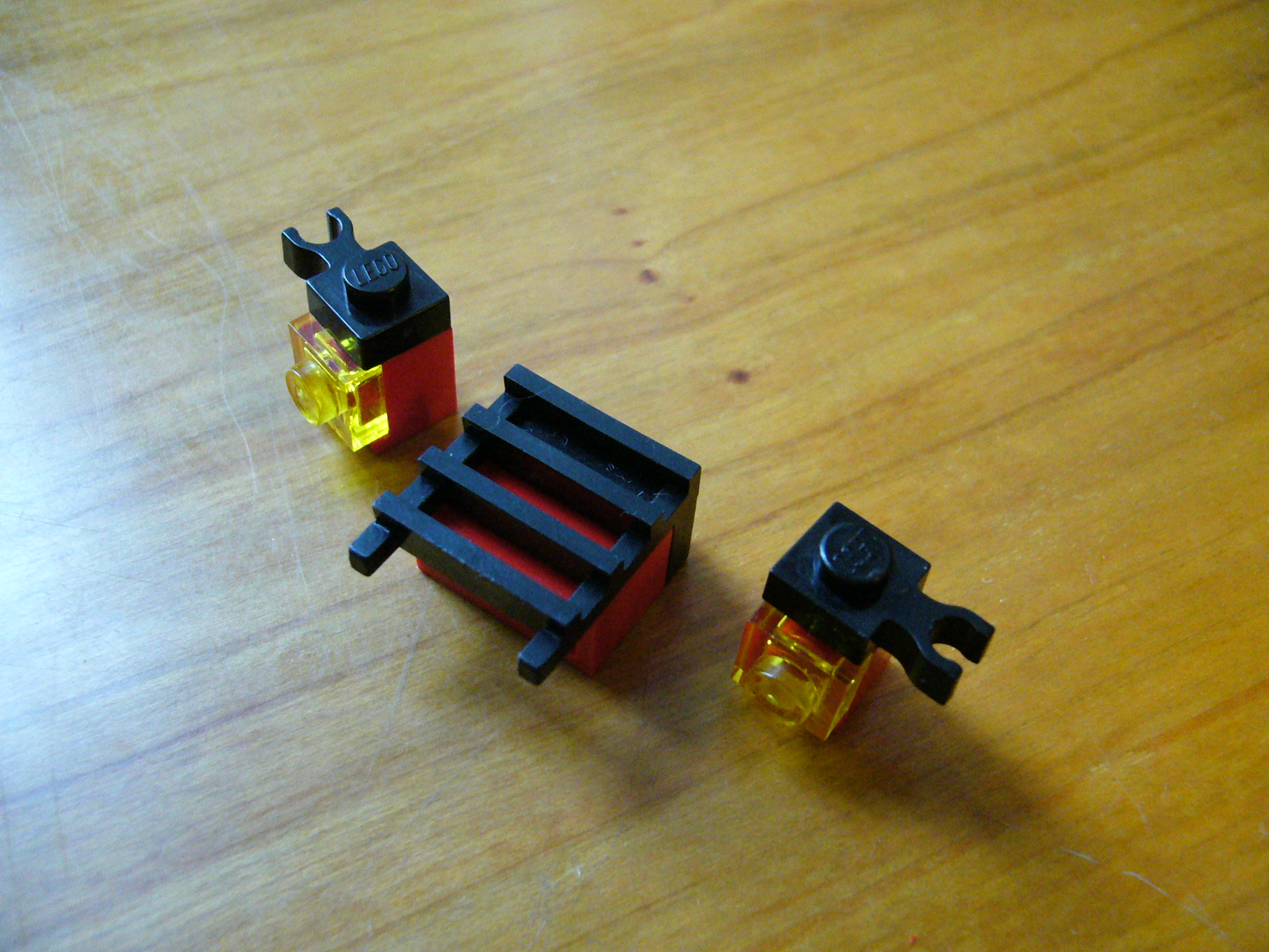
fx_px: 1283
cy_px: 476
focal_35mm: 35
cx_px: 634
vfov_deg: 40.7
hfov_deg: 52.6
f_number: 2.8
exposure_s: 1/30
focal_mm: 5.8
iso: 400
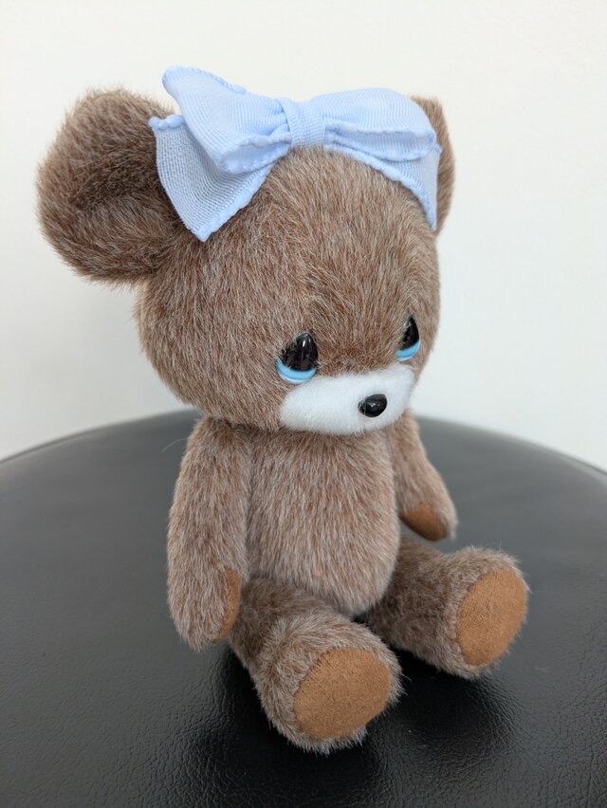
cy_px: 404
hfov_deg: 54.9
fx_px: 584
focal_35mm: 25
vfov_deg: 69.4
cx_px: 304
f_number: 1.89
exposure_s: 1/120
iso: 319
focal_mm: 5.43
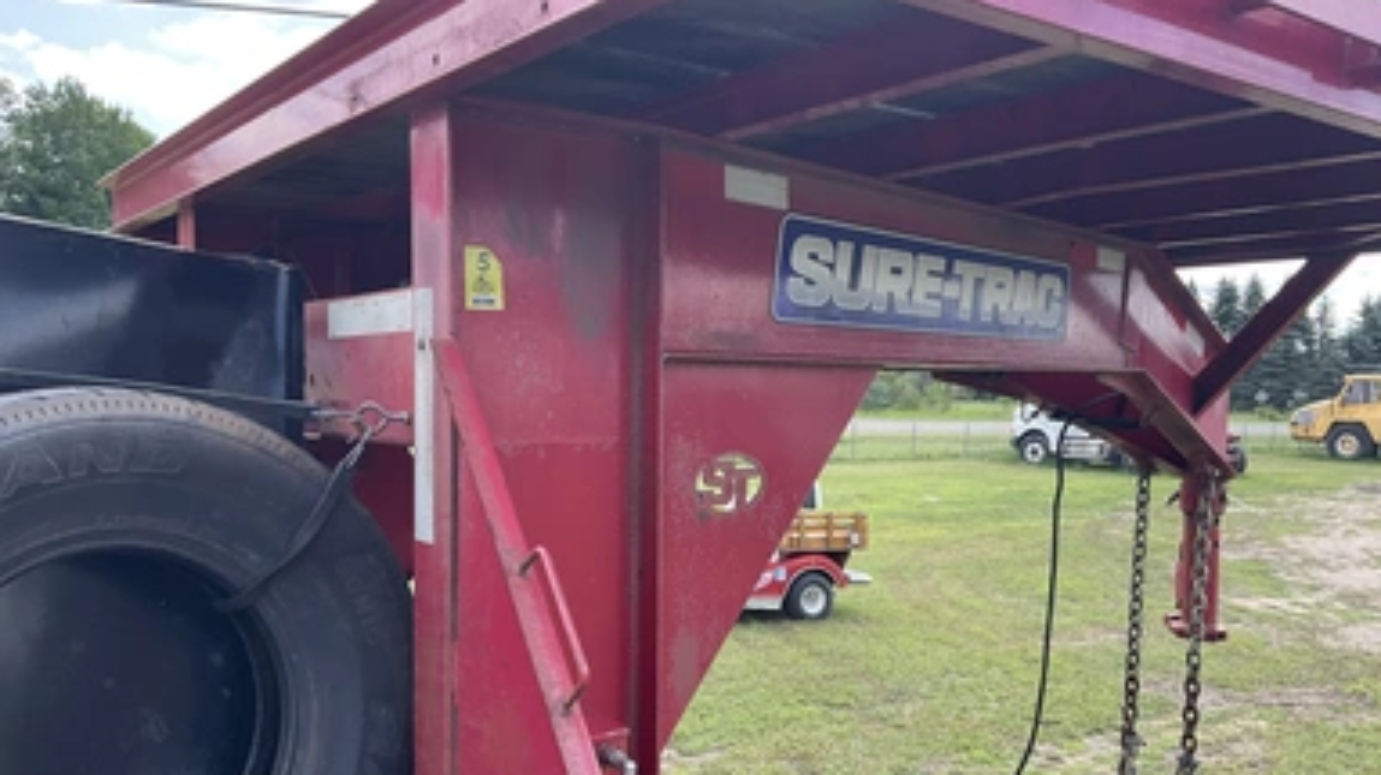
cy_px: 447
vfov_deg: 35.5
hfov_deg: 59.5
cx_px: 710
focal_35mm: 33
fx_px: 1208
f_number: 1.8
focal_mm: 3
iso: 25
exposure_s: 1/291
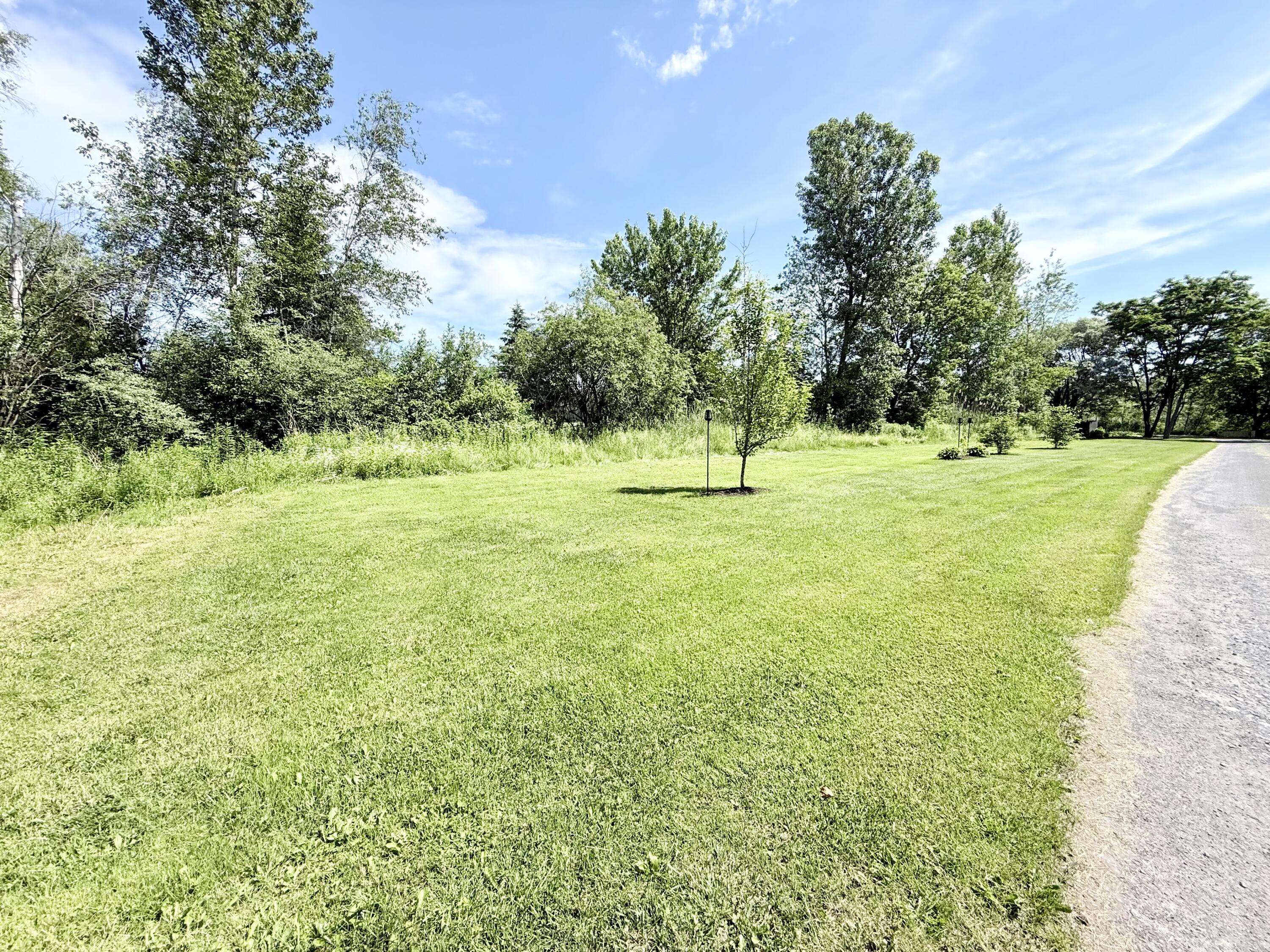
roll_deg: +1.5
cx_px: 635
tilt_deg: -5.9
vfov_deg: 85.7
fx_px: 514
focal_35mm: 14
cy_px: 476
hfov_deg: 102.1
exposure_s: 1/1259
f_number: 2.2
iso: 50
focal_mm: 2.22
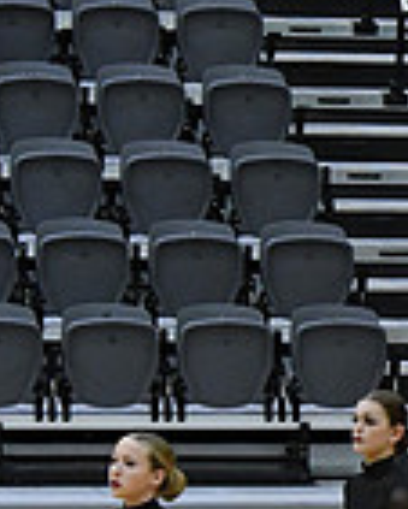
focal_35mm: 418
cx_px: 1004
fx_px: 6302
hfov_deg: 3.6
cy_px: 525
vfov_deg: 4.6
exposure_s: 1/500
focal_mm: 72
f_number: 4
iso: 5000
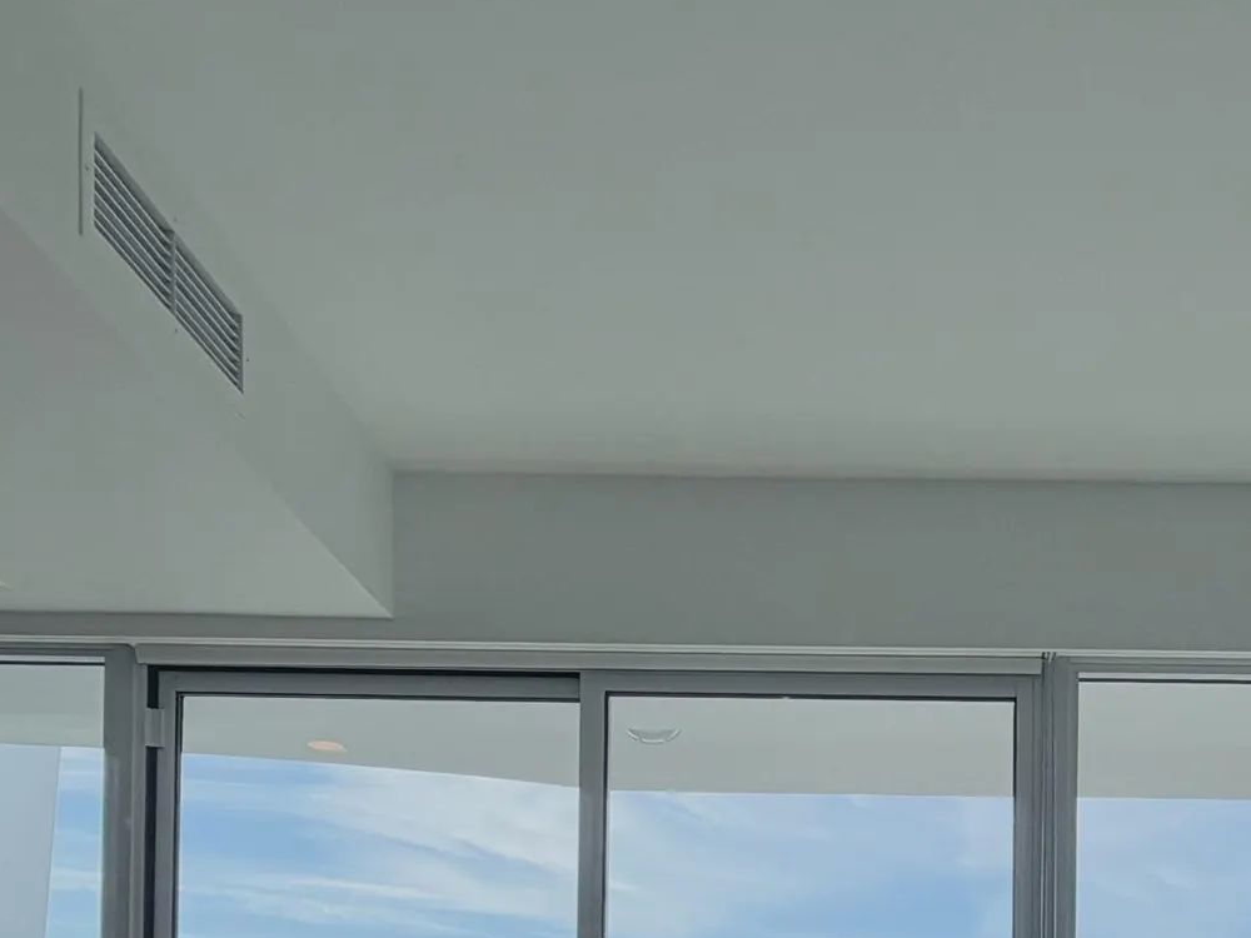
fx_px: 1554
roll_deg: -0.9
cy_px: 1092
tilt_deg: +1.3
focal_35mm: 43
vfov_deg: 29.4
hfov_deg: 42.8
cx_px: 896
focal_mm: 2.22
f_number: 2.2
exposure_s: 1/770
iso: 32
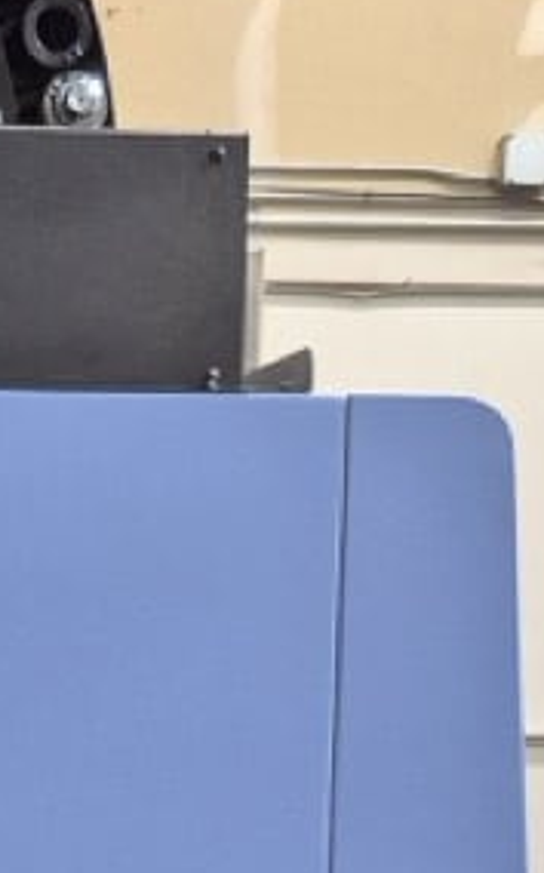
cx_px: -89
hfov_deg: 11.7
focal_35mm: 110
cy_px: 1137
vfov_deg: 17.7
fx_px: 2615
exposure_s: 1/120
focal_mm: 5.4
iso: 640
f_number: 1.8
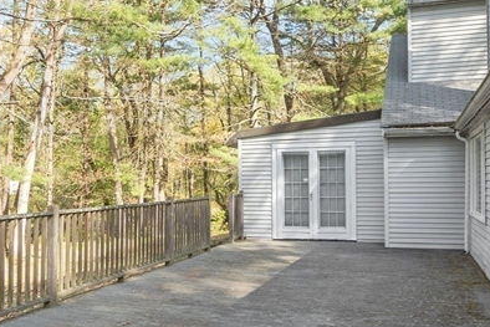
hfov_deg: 49.5
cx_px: 264
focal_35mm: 39
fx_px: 531
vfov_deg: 34.2
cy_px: 166
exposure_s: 1/60
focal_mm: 10
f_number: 8
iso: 160
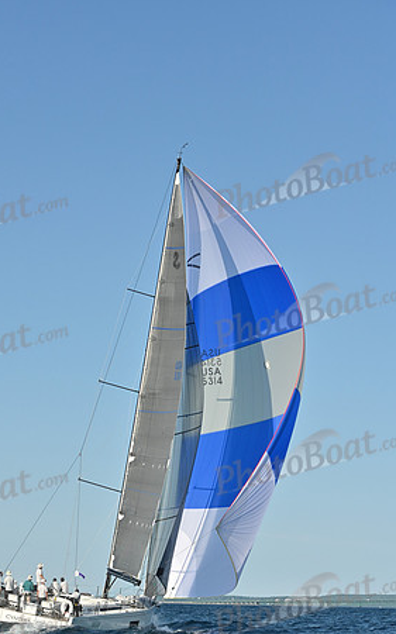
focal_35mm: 92
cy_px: 406
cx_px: 142
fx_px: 1590
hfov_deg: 14.2
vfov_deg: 22.5
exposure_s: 1/1600
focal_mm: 70
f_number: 7.1
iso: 320
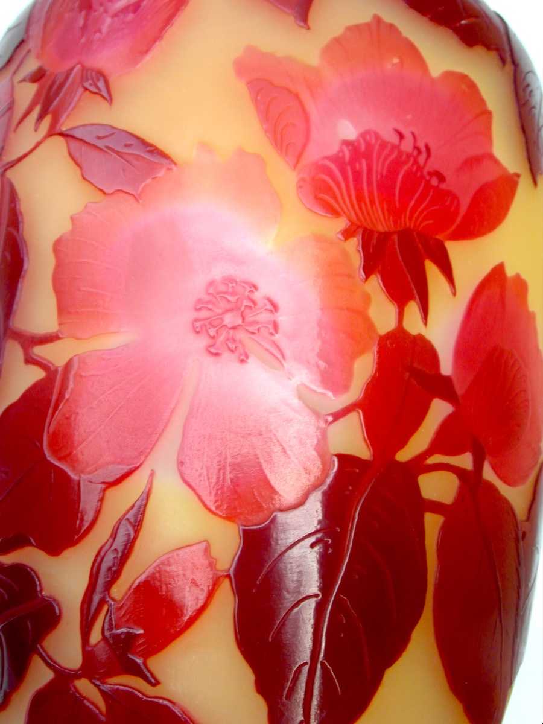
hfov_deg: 23.7
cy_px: 362
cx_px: 272
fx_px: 1297
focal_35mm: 62
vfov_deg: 31.2
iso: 80
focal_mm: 10.2
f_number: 5.4
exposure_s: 1/60
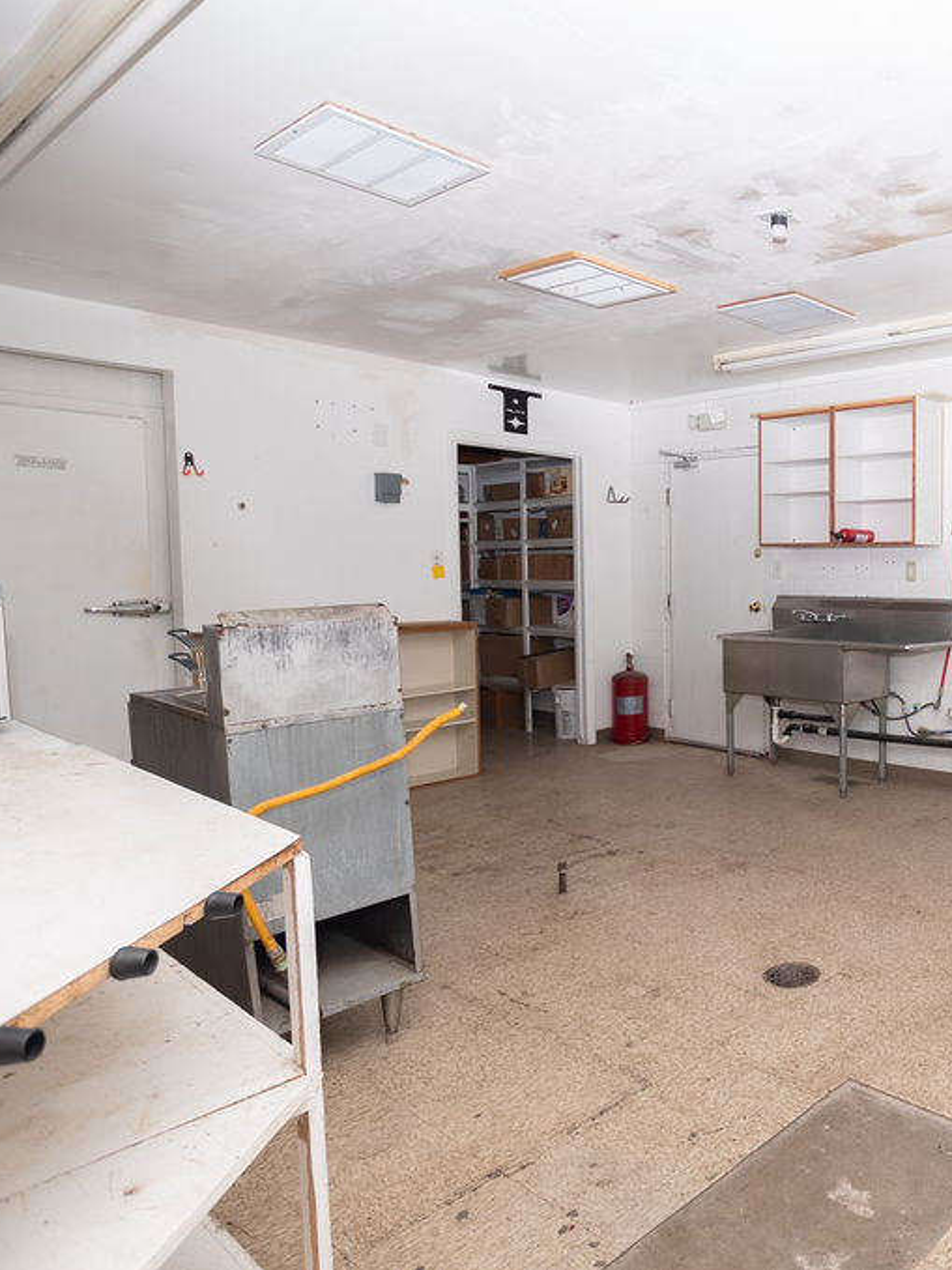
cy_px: 635
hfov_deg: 50.5
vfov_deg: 73.9
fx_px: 844
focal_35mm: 23
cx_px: 898
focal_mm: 10
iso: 100
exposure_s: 1/200
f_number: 4
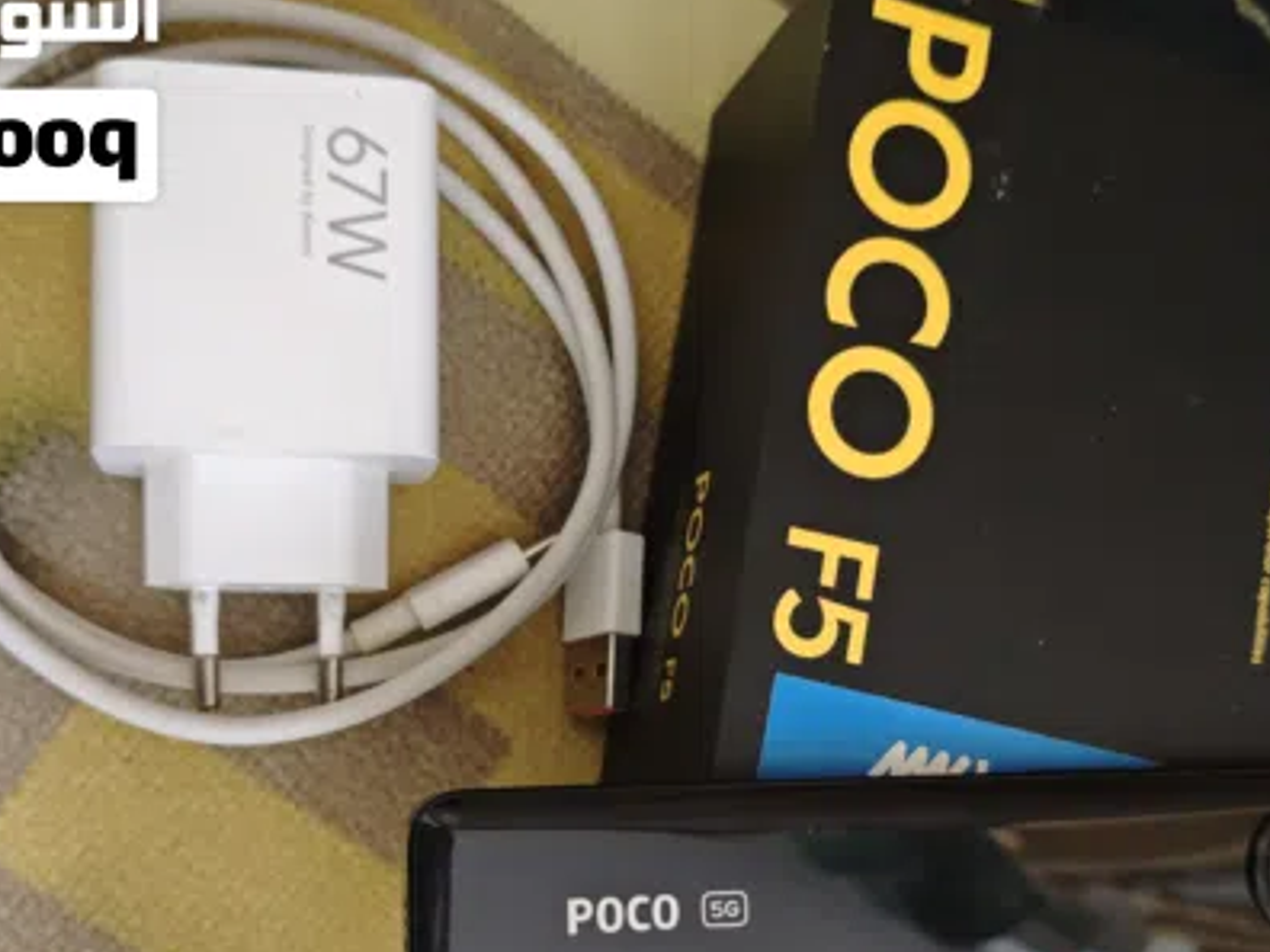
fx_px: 1541
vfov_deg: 33.9
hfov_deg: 44.8
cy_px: 664
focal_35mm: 42
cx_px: 641
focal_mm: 4.94
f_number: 1.5
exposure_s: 1/34.8
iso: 800
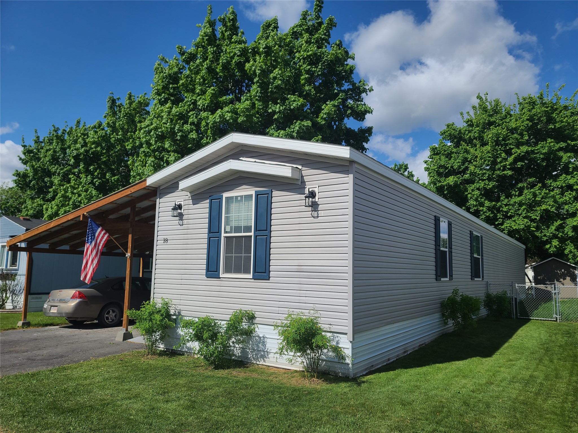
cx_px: 289
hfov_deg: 69.4
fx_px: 417
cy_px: 216
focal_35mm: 25
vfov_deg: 54.9
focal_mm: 7
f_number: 1.8
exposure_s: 1/1910
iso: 16
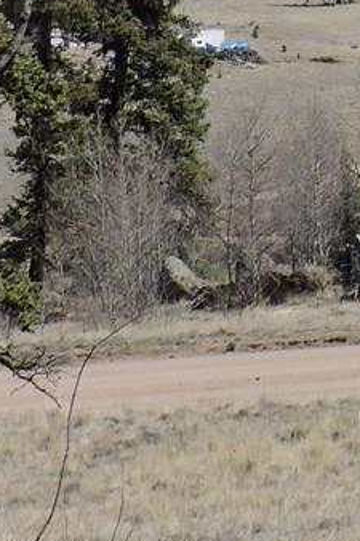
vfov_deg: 9.4
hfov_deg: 6.1
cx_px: 990
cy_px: -293
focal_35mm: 212
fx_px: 3183
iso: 100
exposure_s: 1/1250
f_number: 3.4
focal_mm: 7.7
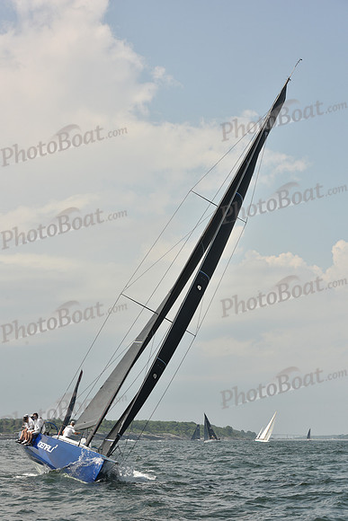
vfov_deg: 28.8
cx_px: 174
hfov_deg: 19.5
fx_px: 1014
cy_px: 260
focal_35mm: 70
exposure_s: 1/800
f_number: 10
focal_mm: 70
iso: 250
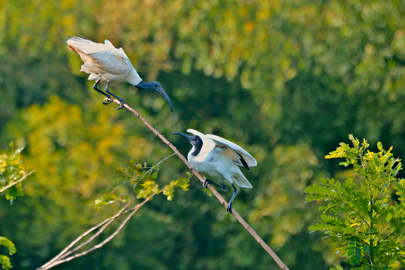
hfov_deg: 4.1
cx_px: 202
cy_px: 135
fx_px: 5628
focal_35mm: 500
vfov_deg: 2.8
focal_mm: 500
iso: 400
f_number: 8
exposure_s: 1/750
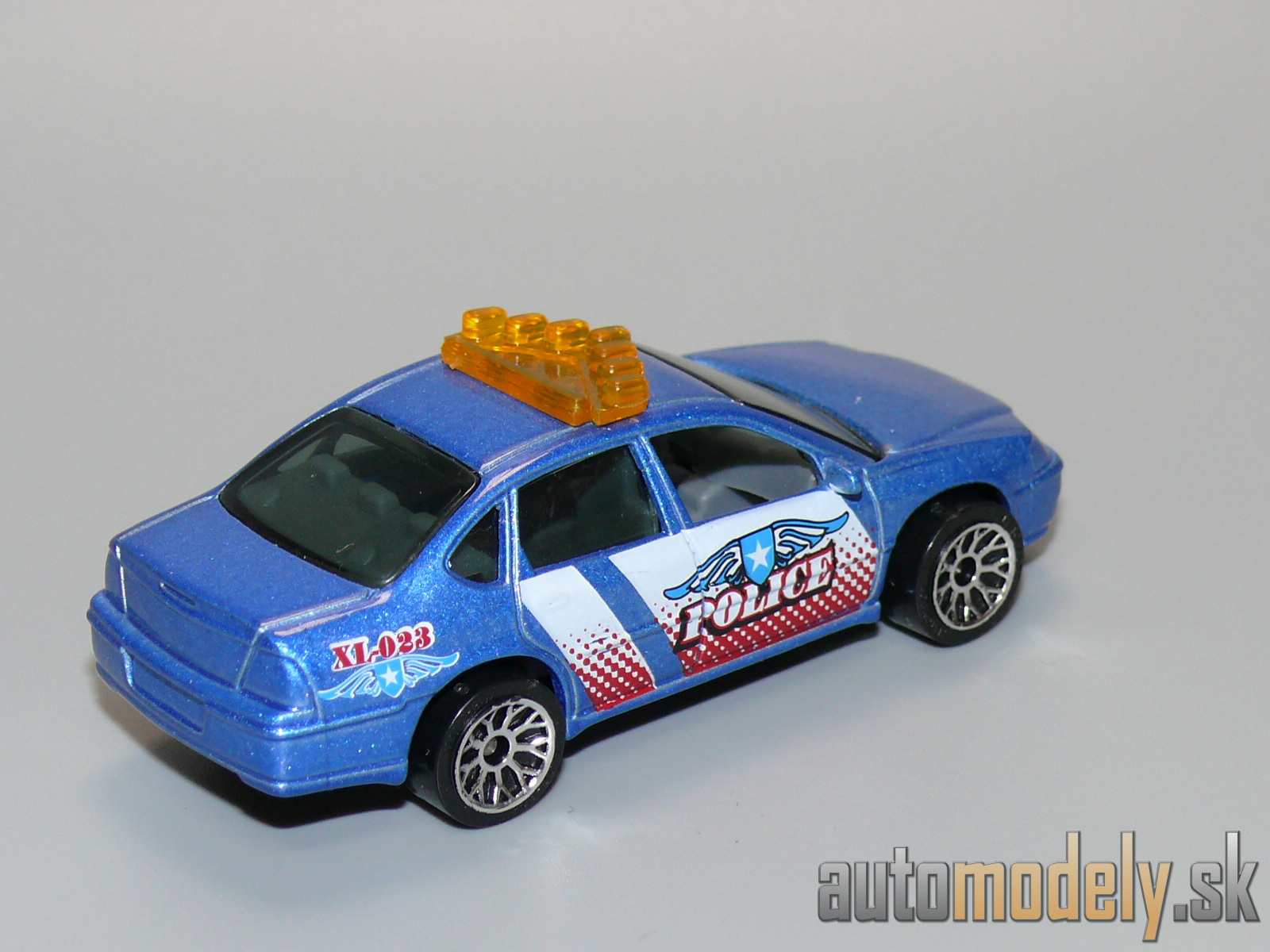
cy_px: 476
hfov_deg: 17.9
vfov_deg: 13.5
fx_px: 4036
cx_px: 635
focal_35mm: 110
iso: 100
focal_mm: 14
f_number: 4
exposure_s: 1/30
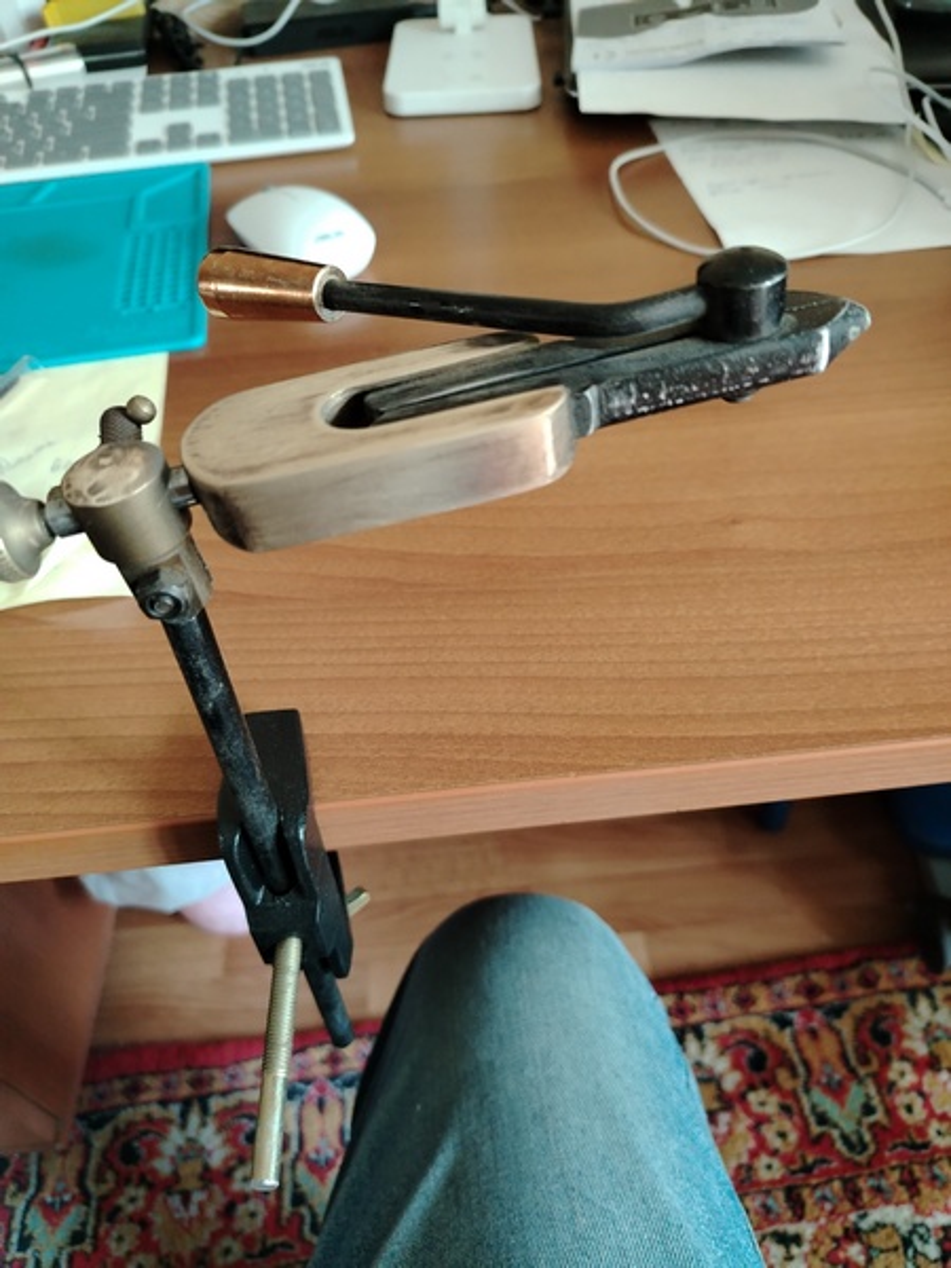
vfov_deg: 71.6
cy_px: 634
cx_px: 476
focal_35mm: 24
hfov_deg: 56.8
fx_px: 879
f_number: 1.75
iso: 2263
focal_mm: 5.25
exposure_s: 1/33.3
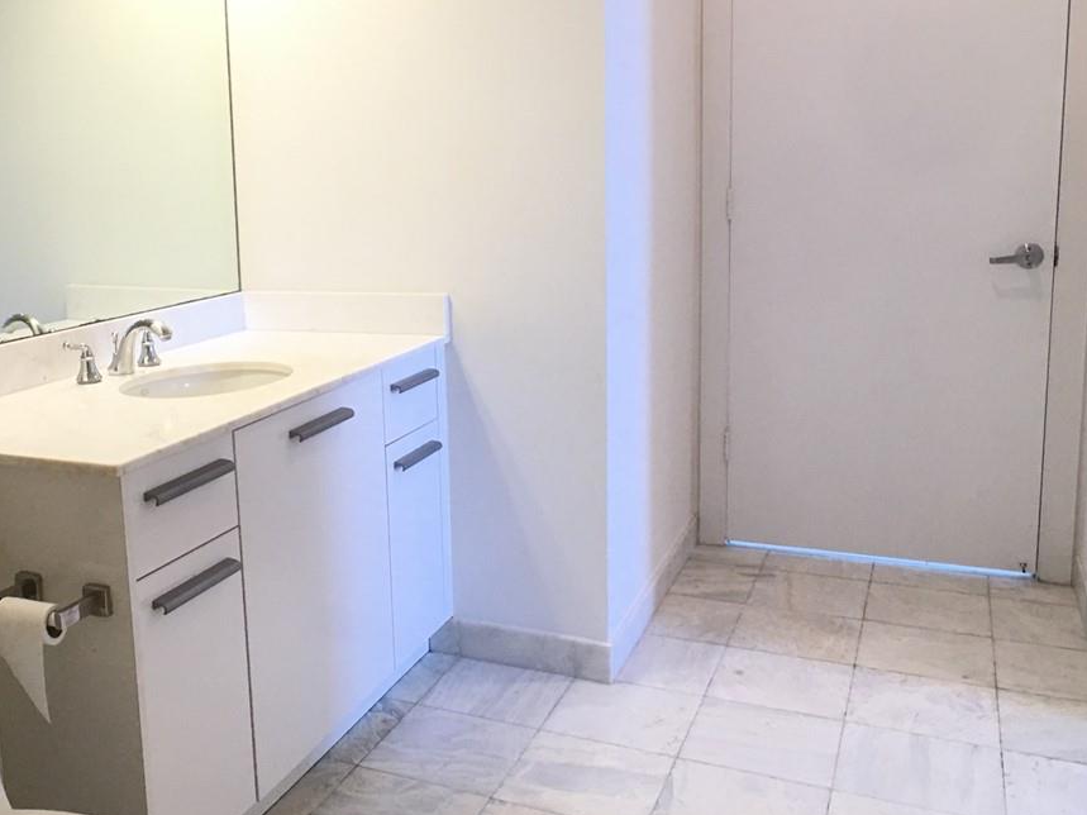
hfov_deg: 35.2
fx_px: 1695
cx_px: 362
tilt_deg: -8.9
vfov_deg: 27.0
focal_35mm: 54
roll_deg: +2.1
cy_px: 353
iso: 40
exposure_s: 1/30
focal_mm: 4.15
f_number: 2.2
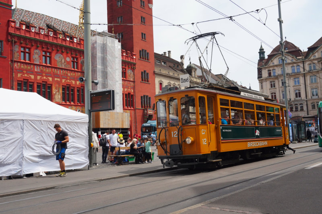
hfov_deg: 53.2
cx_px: 161
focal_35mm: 36
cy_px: 107
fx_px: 322
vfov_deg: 36.8
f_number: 7.1
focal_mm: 24
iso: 100
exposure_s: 1/320
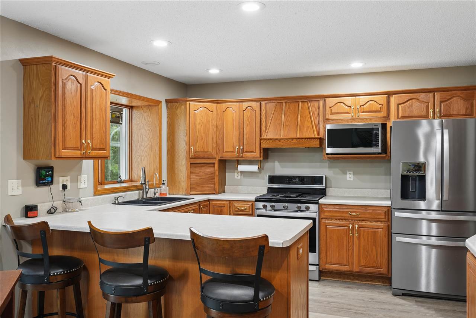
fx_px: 397
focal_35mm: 30
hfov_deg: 61.9
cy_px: 159
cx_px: 238
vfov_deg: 43.6
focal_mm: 30
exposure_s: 1/6
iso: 400
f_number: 9
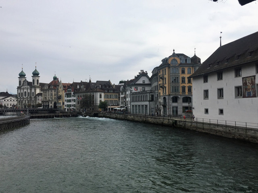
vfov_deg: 48.2
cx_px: 129
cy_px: 96
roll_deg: +0.5
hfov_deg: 61.7
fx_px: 216
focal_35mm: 29
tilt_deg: +3.1
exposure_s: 1/2475
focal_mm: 4.15
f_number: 2.2
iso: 32
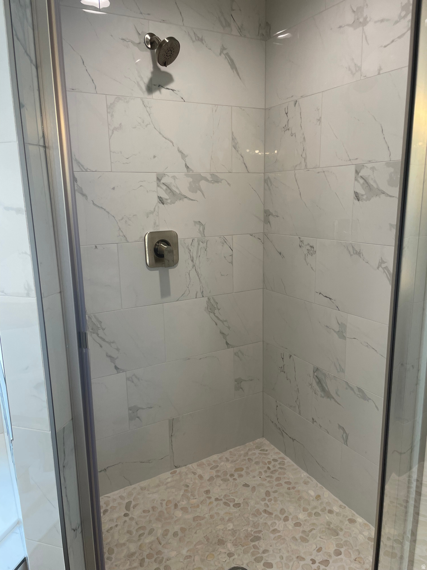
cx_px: 214
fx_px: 428
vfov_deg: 67.3
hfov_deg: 53.1
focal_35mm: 26
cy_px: 285
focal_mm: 4.2
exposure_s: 1/120
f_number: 1.6
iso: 50
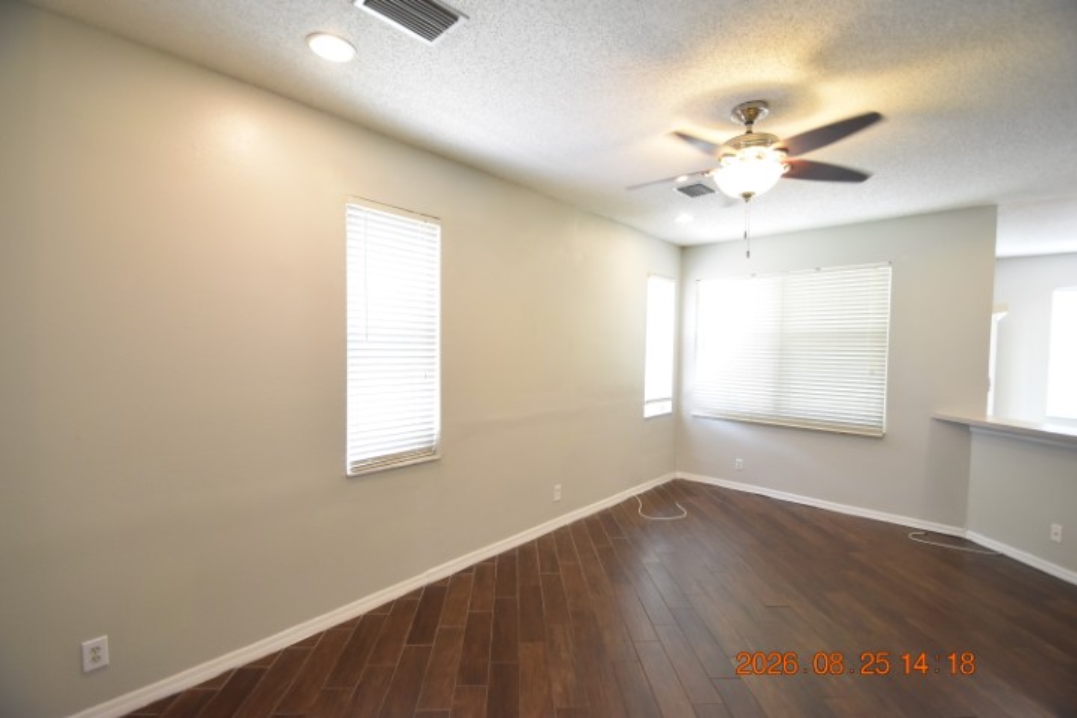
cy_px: 359
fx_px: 449
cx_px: 538
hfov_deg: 100.4
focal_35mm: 15
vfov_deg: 77.3
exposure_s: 1/60
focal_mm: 10
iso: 1400
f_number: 3.5
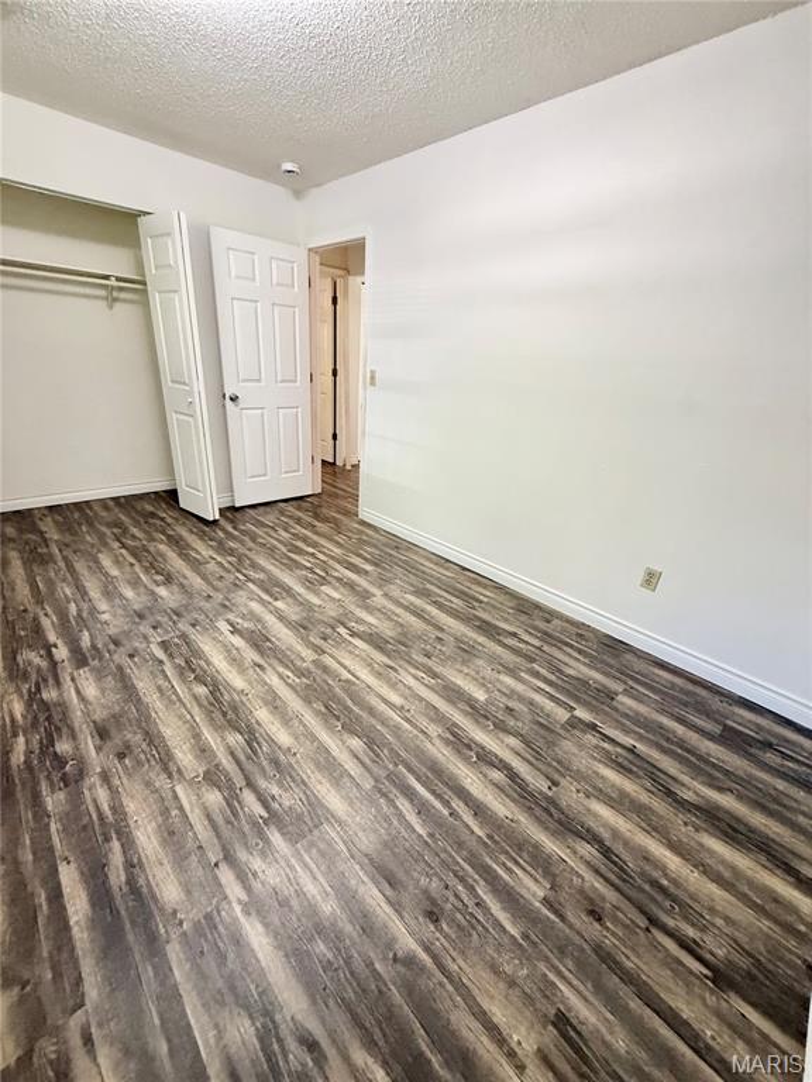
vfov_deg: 102.1
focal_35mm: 14
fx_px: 438
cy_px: 541
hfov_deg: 85.7
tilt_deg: -20.4
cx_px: 406
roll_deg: -3.2
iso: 250
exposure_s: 1/60
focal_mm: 2.22
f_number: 2.2
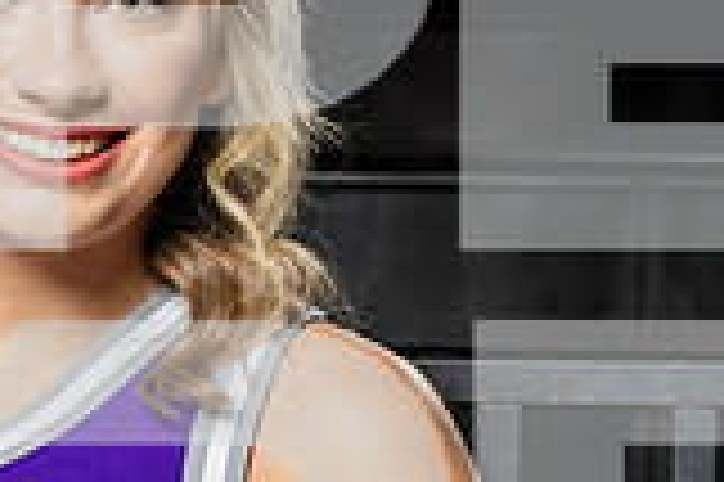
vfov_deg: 7.5
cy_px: 583
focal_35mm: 182
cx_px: -120
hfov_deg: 11.1
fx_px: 3656
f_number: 6.3
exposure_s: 1/250
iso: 100
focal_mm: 48
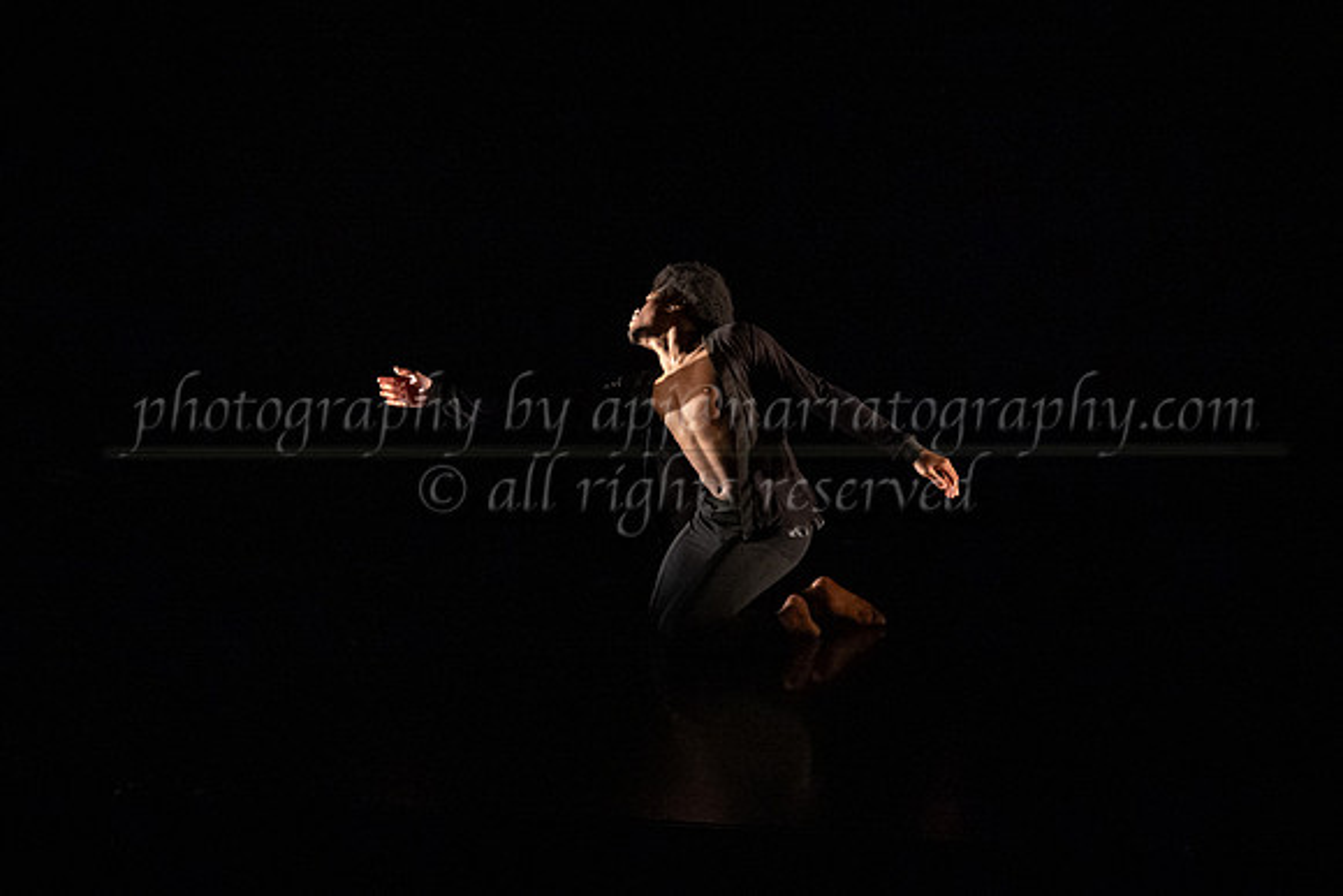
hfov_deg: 17.2
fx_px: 4428
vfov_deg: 11.5
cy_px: 319
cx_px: 676
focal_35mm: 119
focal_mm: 85
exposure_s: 1/500
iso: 5000
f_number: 3.2
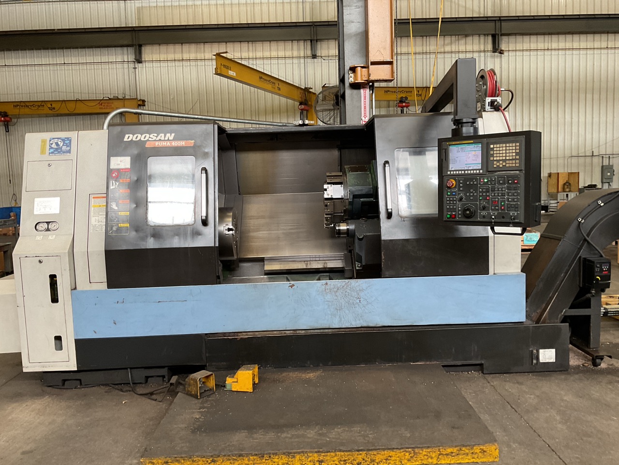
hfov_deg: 61.7
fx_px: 519
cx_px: 310
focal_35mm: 29
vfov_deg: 48.2
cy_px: 232
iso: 100
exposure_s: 1/60
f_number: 1.8
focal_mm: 3
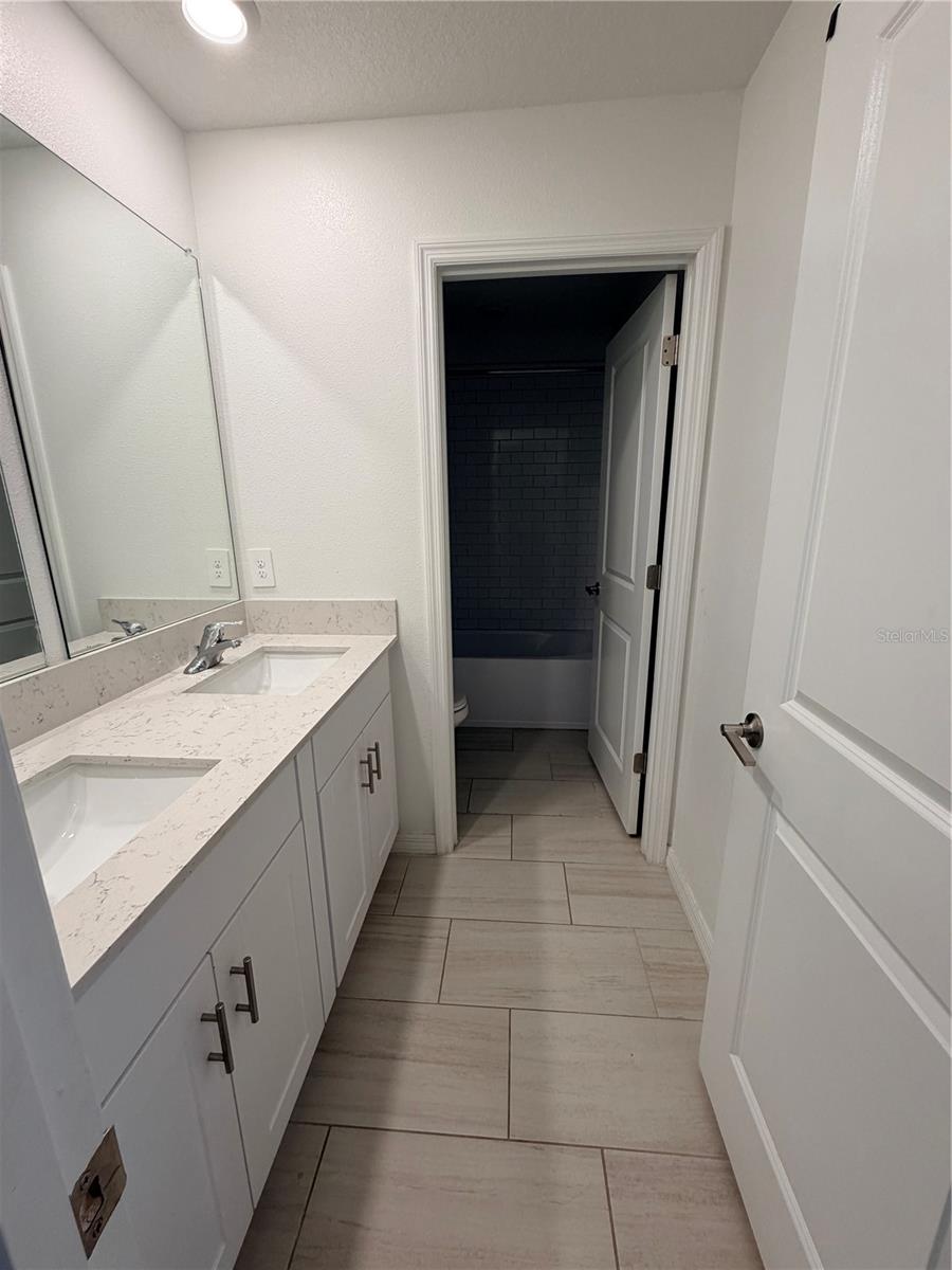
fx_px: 513
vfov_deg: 102.1
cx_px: 476
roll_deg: +0.7
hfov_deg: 85.7
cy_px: 635
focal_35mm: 14
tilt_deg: -13.8
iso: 160
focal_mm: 2.22
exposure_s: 1/120
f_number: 2.2
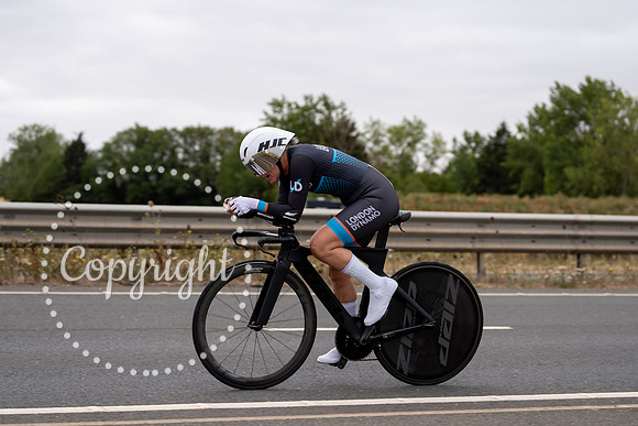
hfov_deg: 27.2
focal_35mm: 74
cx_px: 320
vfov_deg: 18.3
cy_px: 213
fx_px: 1319
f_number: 3.2
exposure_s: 1/800
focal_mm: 70
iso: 100
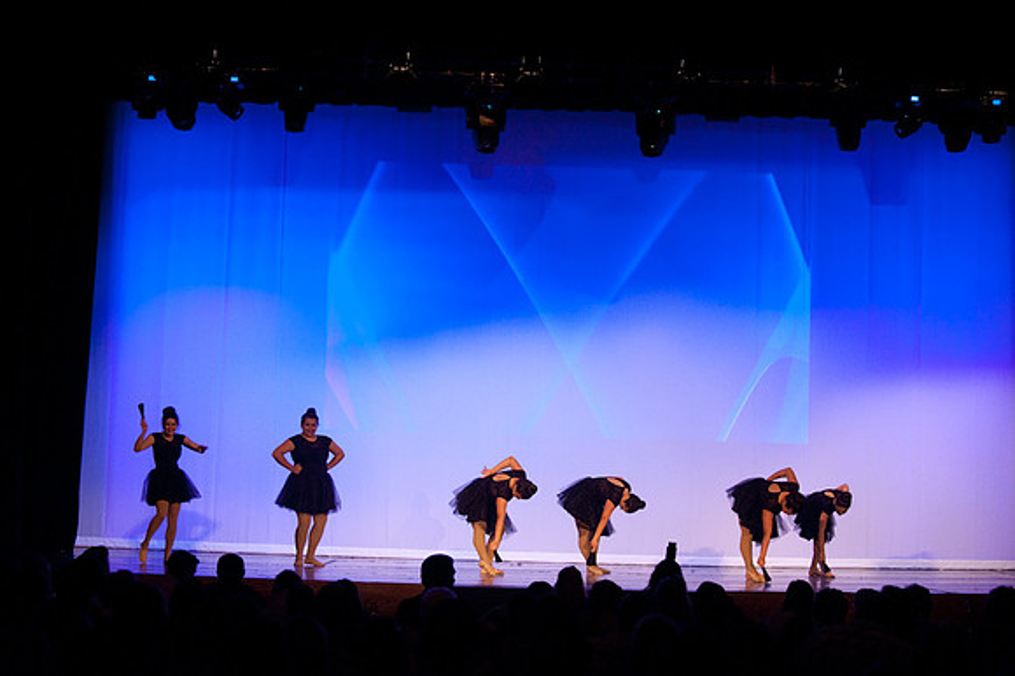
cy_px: 338
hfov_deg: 28.9
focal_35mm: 70
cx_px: 508
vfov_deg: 19.4
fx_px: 1972
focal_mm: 70
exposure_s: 1/200
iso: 3200
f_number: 2.8
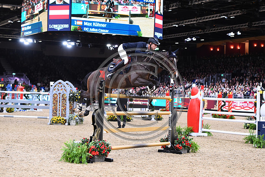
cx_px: 132
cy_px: 88
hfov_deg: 23.7
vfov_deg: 15.9
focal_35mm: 86
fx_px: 633
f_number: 3.5
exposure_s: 1/800
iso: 5000
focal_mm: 86
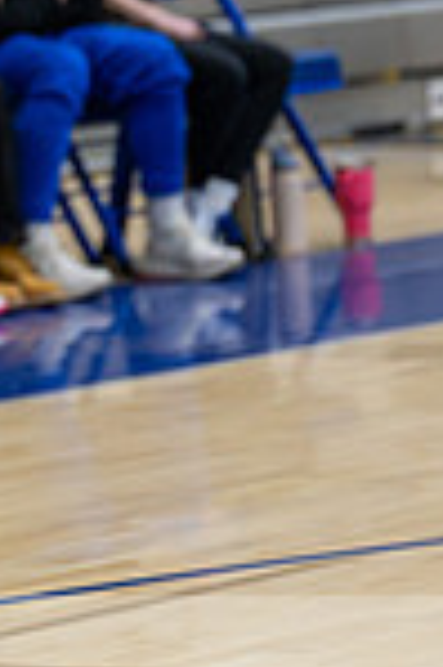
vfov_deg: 6.6
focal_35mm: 309
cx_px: -192
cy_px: -81
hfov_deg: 4.4
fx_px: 5716
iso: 7200
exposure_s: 1/1000
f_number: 2.8
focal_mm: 102
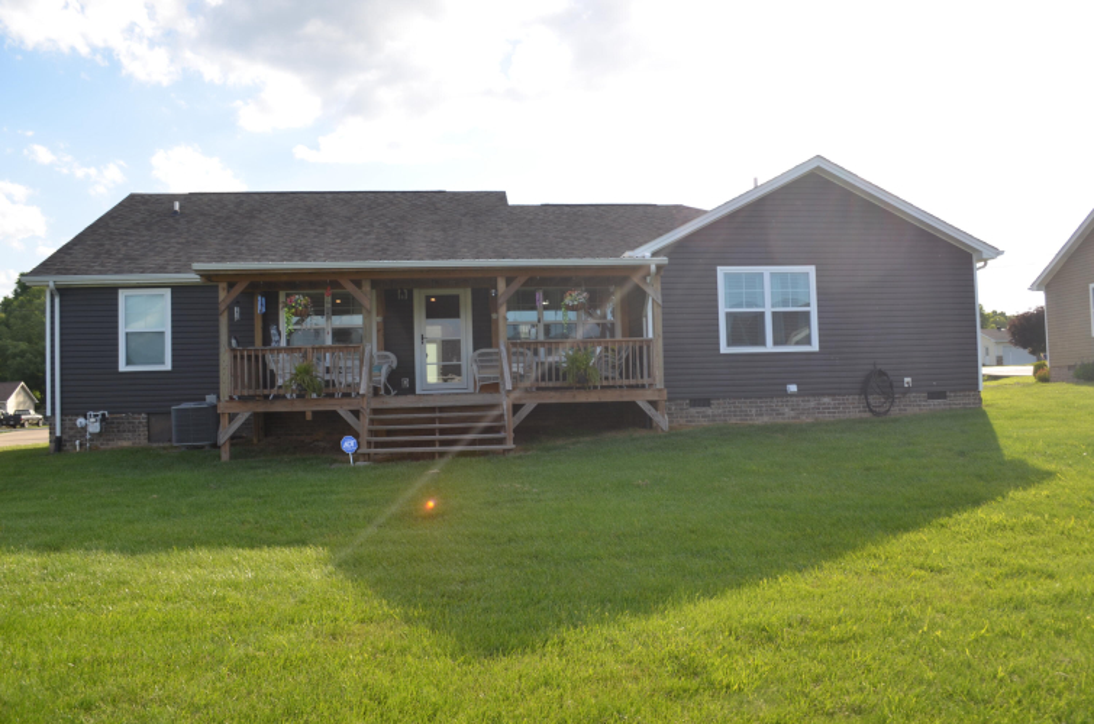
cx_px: 547
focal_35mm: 30
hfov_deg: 62.0
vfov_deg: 43.4
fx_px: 910
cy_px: 362
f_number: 7.1
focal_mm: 20
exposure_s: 1/200
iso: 100
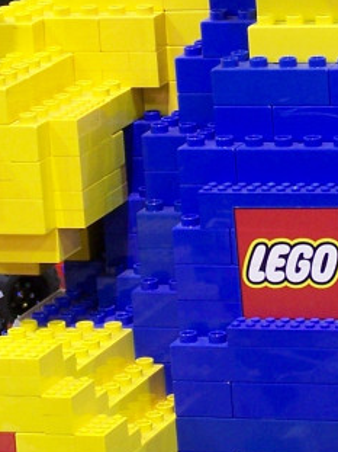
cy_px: 52
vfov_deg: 7.3
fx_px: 3518
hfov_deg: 5.5
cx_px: 334
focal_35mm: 270
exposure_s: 1/2
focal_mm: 13.7
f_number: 3.2
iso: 80
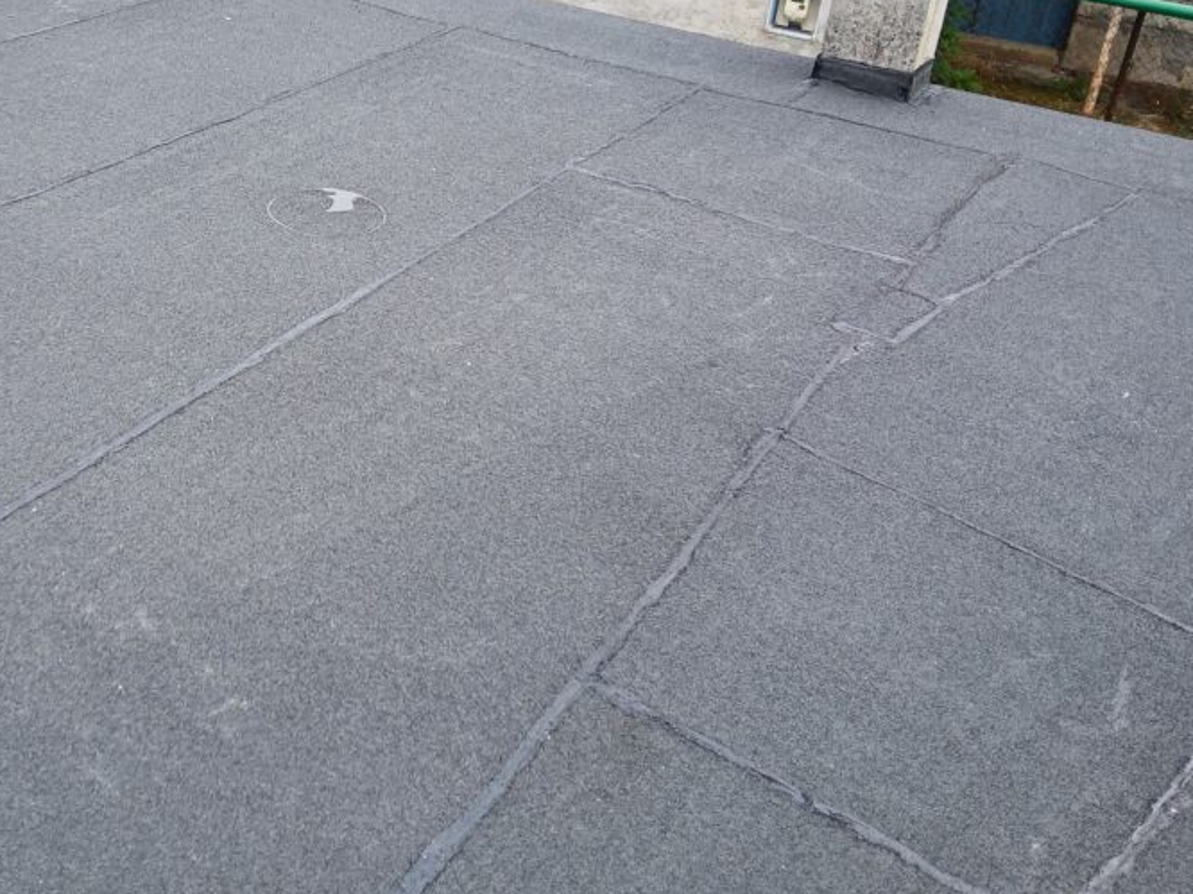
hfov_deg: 45.4
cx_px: 319
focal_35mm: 40
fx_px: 1378
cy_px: 242
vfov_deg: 35.3
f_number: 1.8
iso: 20
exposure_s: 1/104
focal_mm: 3.98
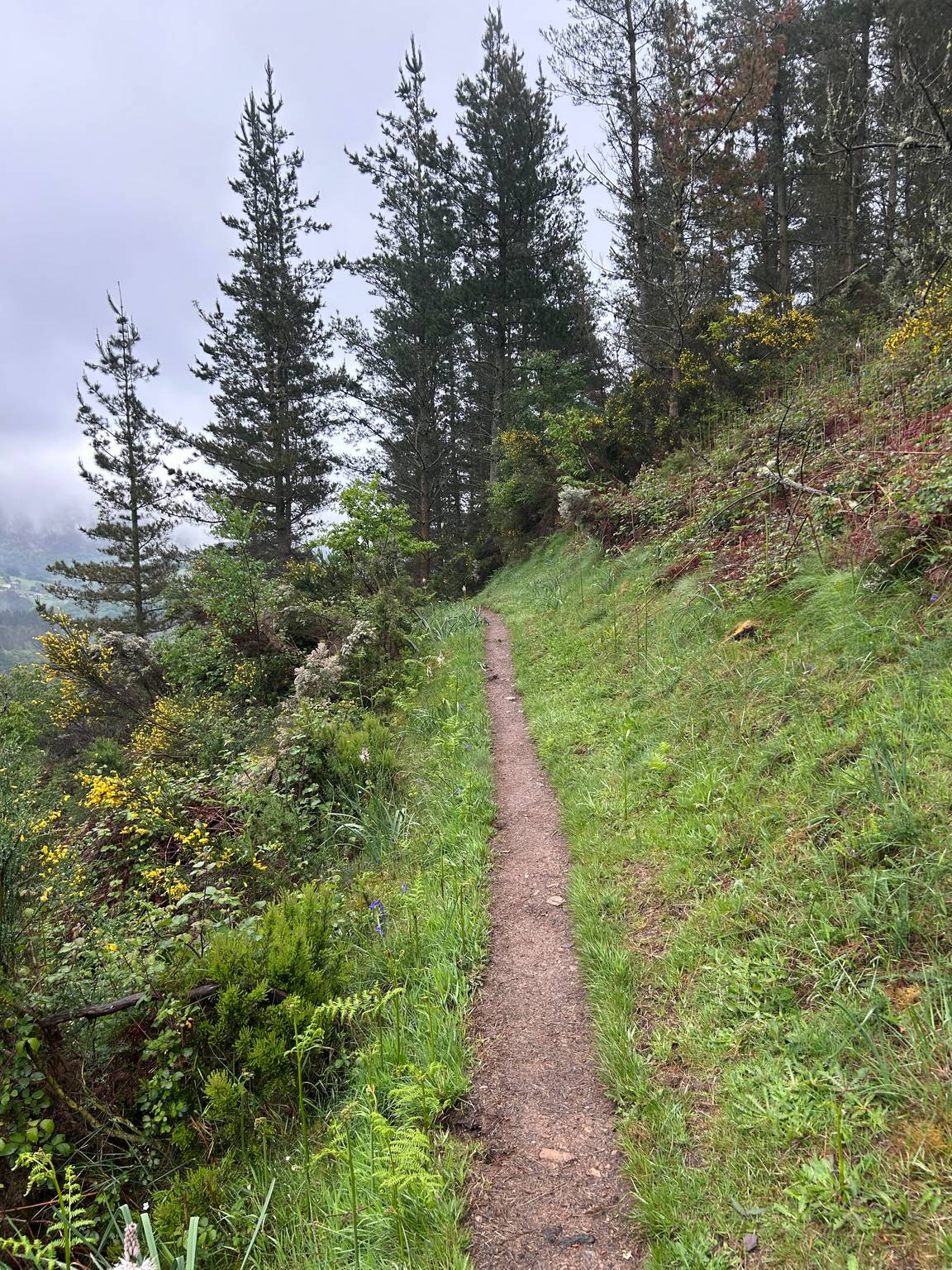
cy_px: 635
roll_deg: -0.5
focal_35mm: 26
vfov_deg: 67.3
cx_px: 476
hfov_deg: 53.1
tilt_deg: -4.7
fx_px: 953
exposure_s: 1/213
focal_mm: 5.7
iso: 50
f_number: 1.5
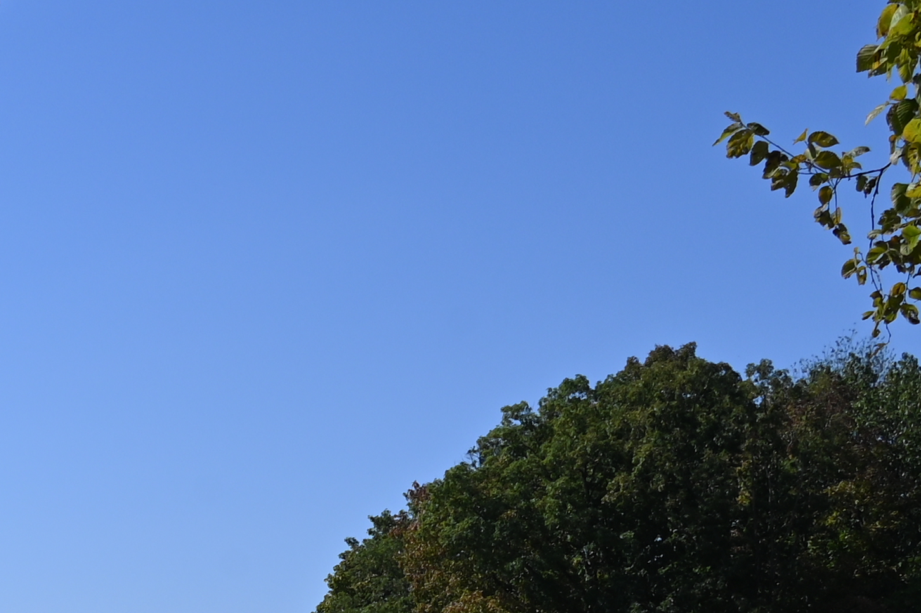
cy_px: 871
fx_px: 2557
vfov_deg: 13.0
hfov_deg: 18.6
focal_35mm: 100
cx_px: -348
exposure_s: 1/320
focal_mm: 24
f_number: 9
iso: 100
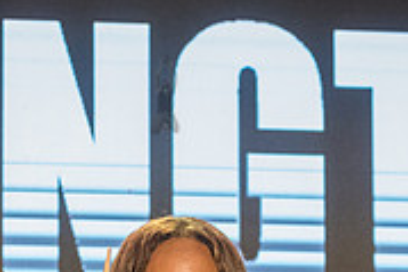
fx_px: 3816
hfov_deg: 6.1
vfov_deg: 4.1
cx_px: 179
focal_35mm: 337
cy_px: 315
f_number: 4.5
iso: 6400
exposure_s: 1/640
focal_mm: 100
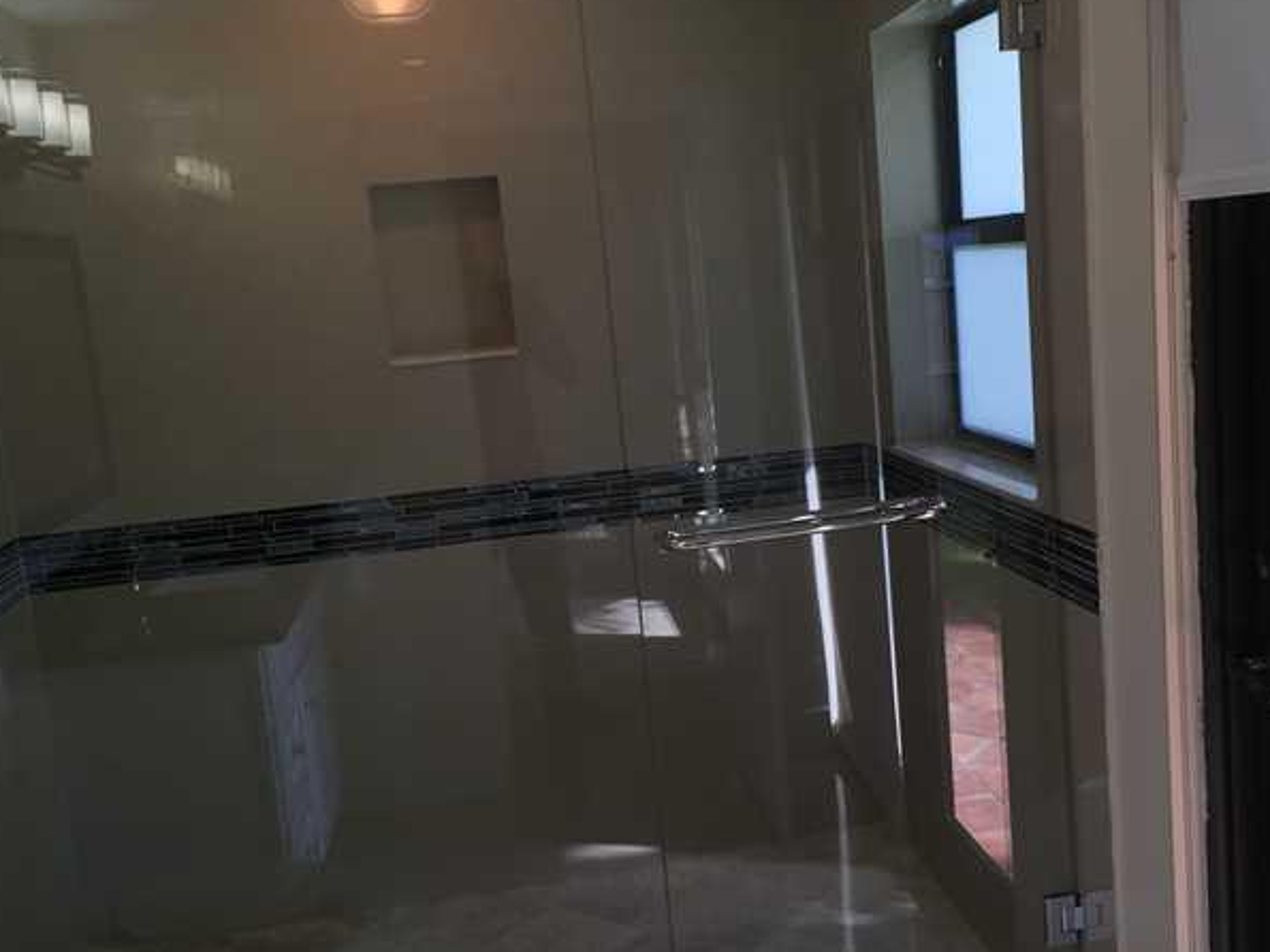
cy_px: 557
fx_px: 1431
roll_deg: +4.6
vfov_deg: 36.7
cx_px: 702
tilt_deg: -10.7
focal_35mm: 39
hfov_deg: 47.8
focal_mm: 4.15
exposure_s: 1/120
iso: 40
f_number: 2.2
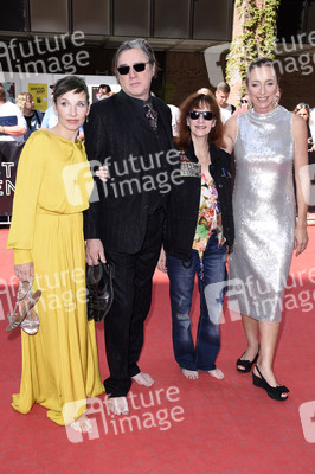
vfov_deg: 53.2
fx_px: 473
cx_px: 158
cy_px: 237
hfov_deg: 36.8
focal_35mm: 36
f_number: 6.3
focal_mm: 24
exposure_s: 1/160
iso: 100
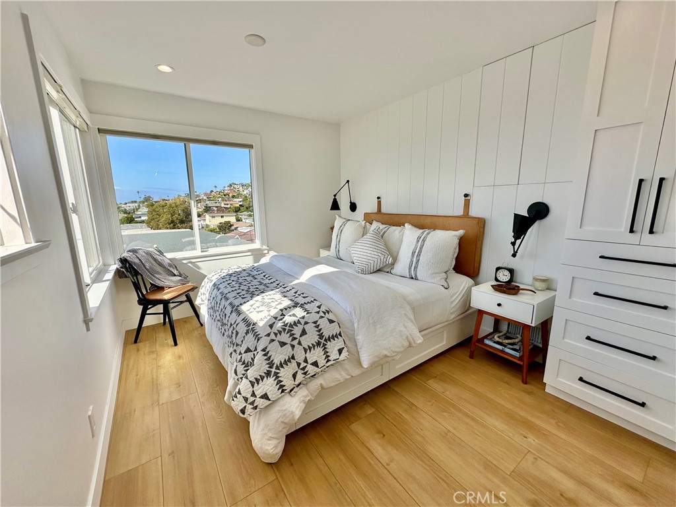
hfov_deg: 102.1
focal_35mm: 14
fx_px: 273
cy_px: 254
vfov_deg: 85.7
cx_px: 338
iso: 40
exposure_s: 1/785
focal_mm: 2.22
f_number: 2.2
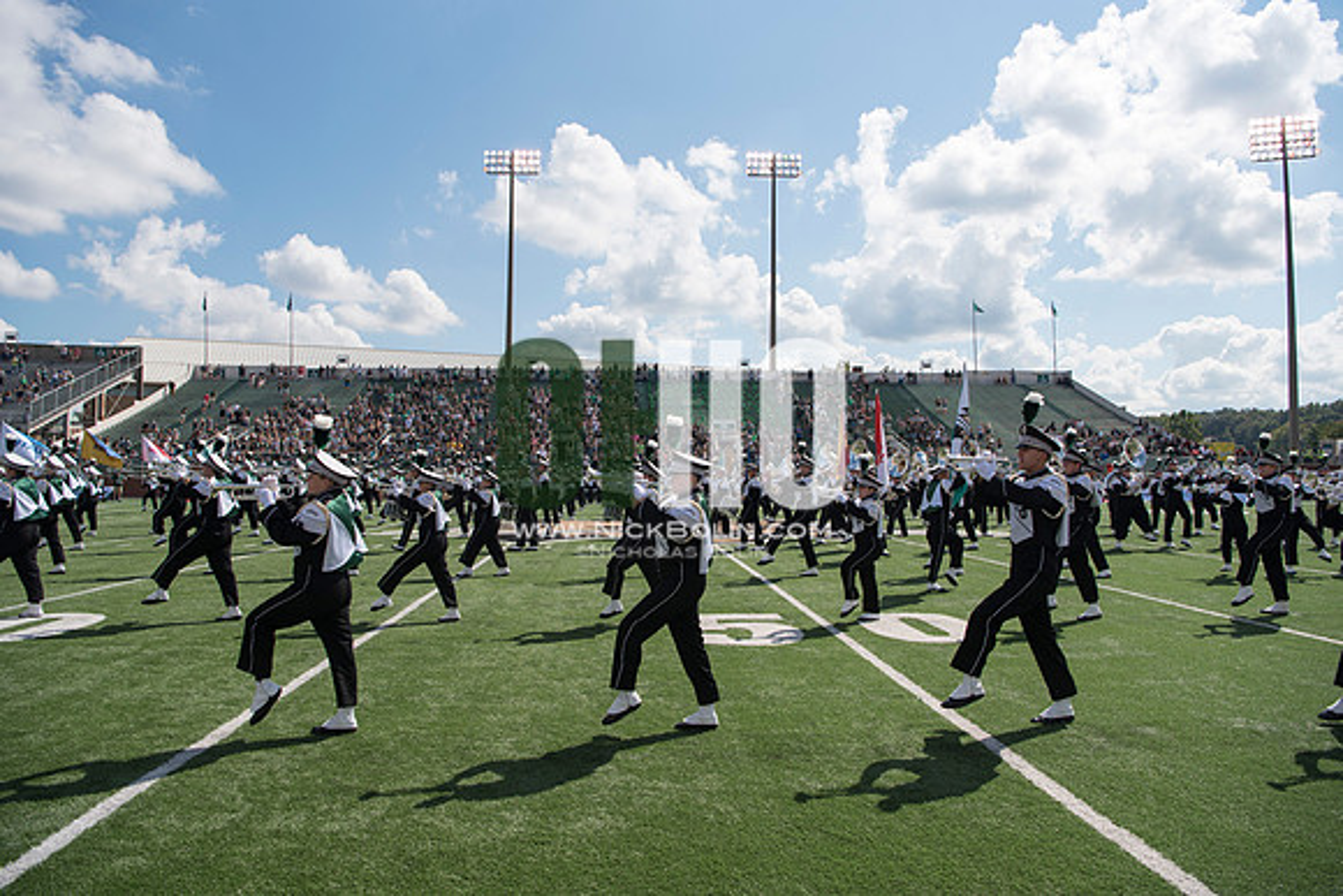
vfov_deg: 53.2
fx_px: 896
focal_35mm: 24
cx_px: 672
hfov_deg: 73.7
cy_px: 448
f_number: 5.6
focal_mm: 24
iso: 200
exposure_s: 1/1600
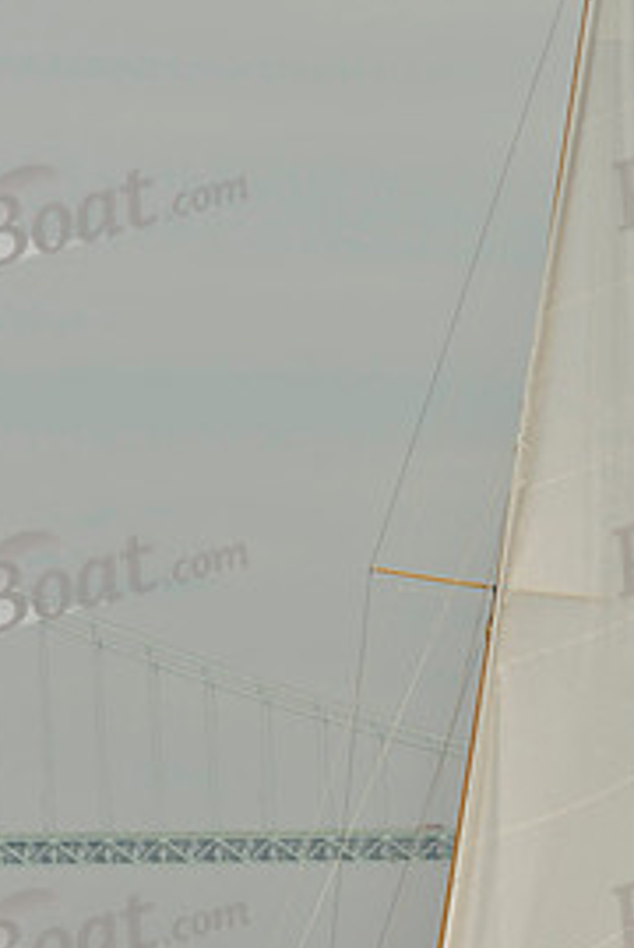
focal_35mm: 431
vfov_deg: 4.8
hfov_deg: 3.2
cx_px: 431
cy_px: 374
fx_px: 11356
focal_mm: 200
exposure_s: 1/1250
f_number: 9
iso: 280
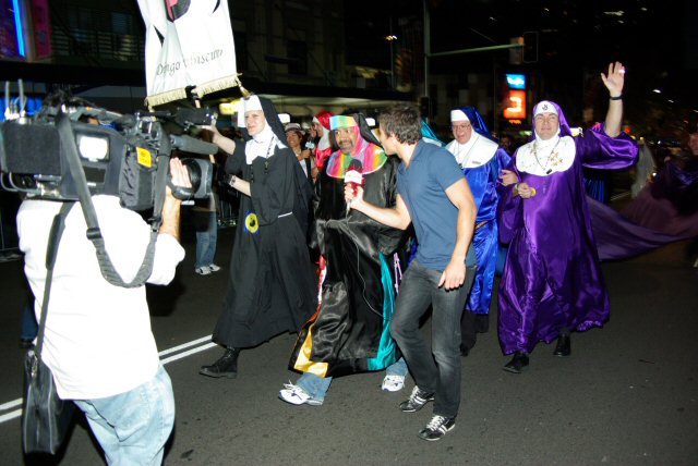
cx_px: 349
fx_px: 524
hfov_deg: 67.3
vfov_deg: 48.0
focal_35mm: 27
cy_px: 233
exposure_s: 1/30
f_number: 4
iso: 400
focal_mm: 18
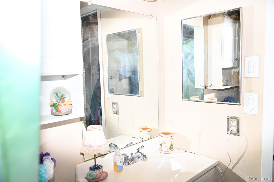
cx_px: 137
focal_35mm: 31
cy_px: 91
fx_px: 236
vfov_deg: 42.2
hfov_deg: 60.3
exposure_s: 1/60
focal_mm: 31
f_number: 4
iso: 110
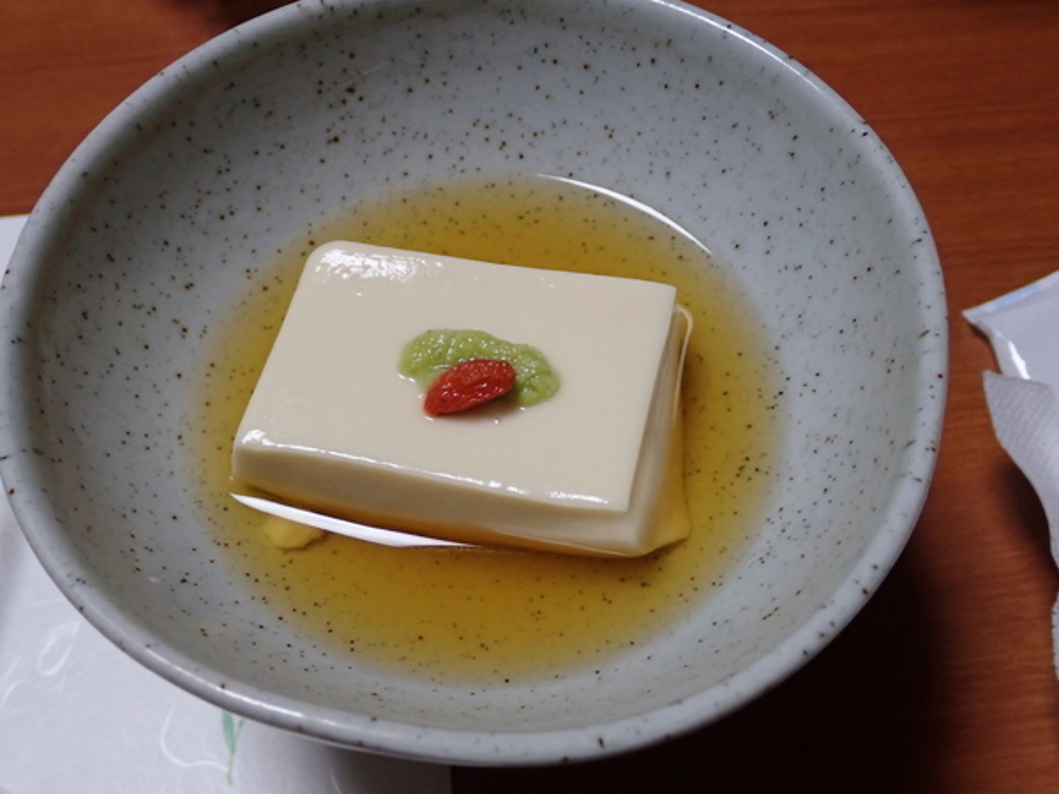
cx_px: 530
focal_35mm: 40
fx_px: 1224
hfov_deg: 46.8
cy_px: 397
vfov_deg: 36.0
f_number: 2.8
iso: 400
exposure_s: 1/40
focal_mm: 7.34
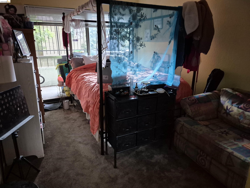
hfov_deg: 73.9
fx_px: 166
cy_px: 94
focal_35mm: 23
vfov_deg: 58.9
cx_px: 125
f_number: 1.8
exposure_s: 1/60
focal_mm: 5.4
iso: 1250
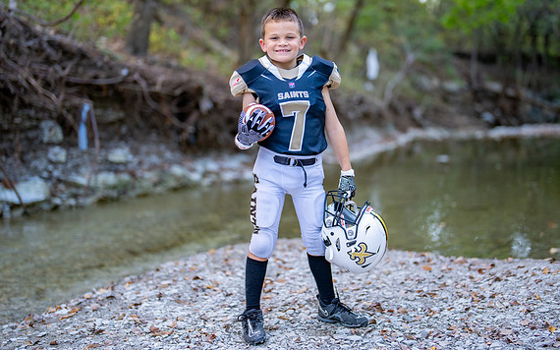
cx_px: 292
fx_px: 931
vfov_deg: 21.3
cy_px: 167
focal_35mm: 61
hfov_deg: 33.5
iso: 500
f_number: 1.2
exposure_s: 1/500
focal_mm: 50
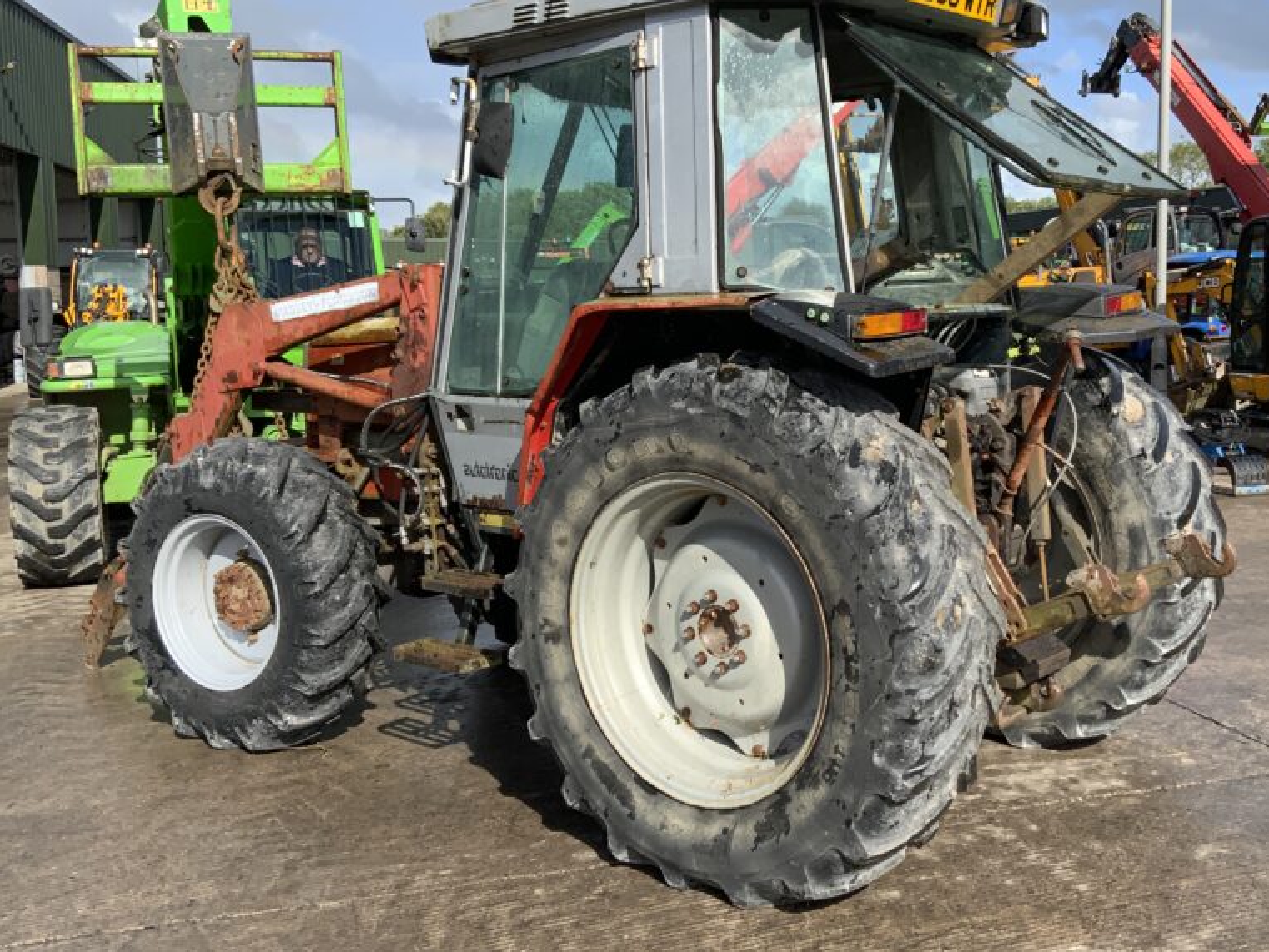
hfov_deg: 47.5
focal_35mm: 39
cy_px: 452
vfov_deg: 36.8
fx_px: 1430
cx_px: 772
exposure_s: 1/1490
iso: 16
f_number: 1.8
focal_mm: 3
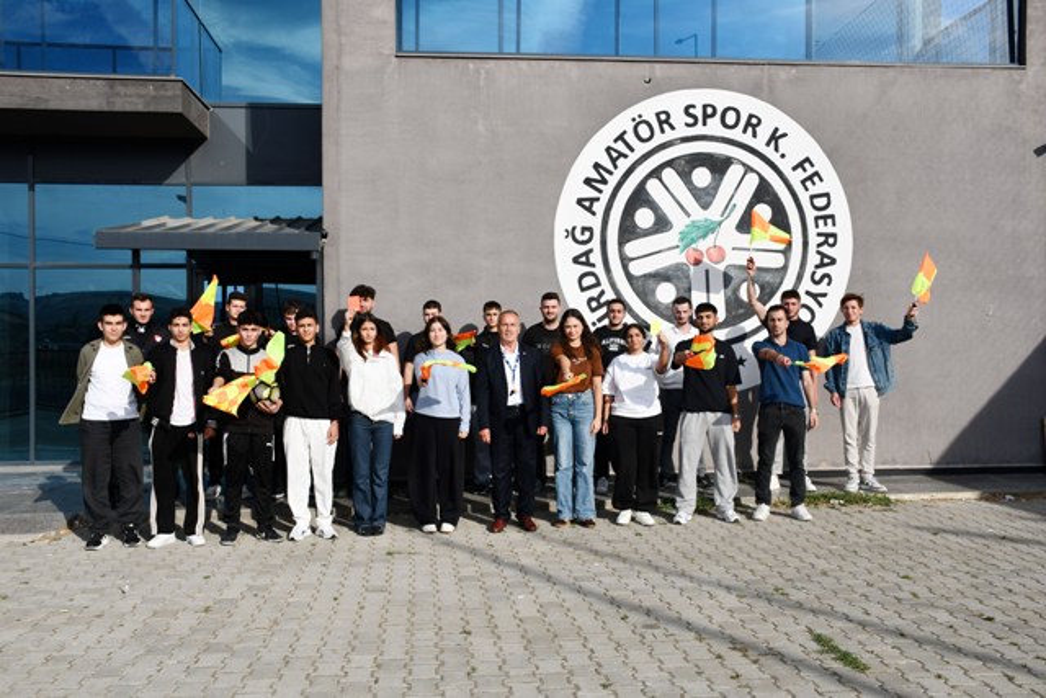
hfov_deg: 55.8
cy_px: 349
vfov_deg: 38.9
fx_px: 988
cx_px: 523
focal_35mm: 34
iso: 110
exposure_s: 1/250
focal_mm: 23
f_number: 8
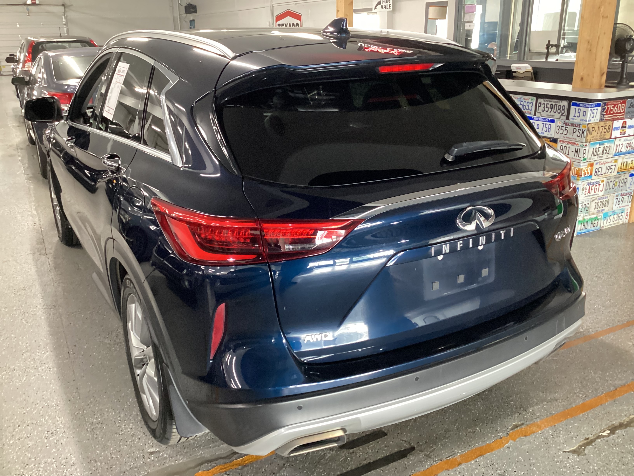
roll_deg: +0.8
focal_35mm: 31
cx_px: 317
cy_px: 238
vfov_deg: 45.4
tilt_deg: -21.0
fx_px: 568
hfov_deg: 58.4
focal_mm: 3.3
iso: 400
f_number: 2.4
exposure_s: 1/40
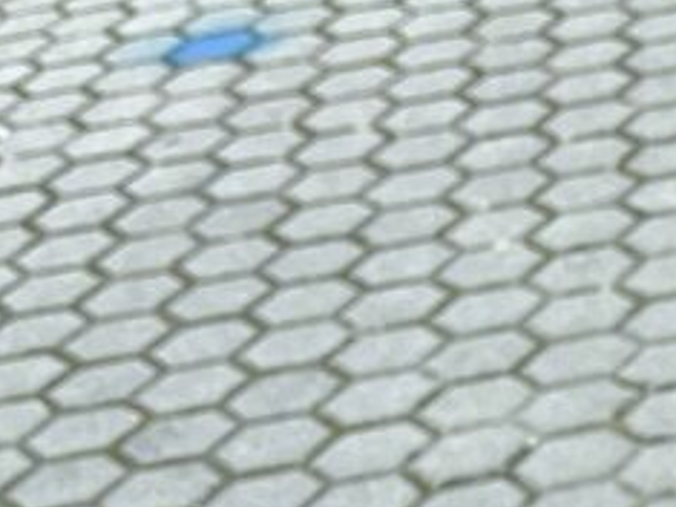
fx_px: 2596
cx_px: 1375
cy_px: 1132
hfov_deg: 12.8
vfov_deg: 10.0
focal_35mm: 133
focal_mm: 5.1
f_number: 1.6
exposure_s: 1/122
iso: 50
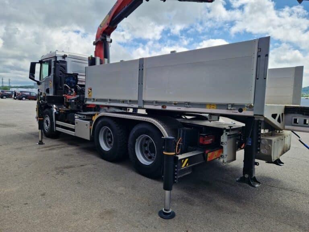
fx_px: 205
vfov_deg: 58.9
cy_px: 116
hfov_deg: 73.9
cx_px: 154
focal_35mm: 23
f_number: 1.8
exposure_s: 1/1429
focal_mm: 5.4
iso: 50
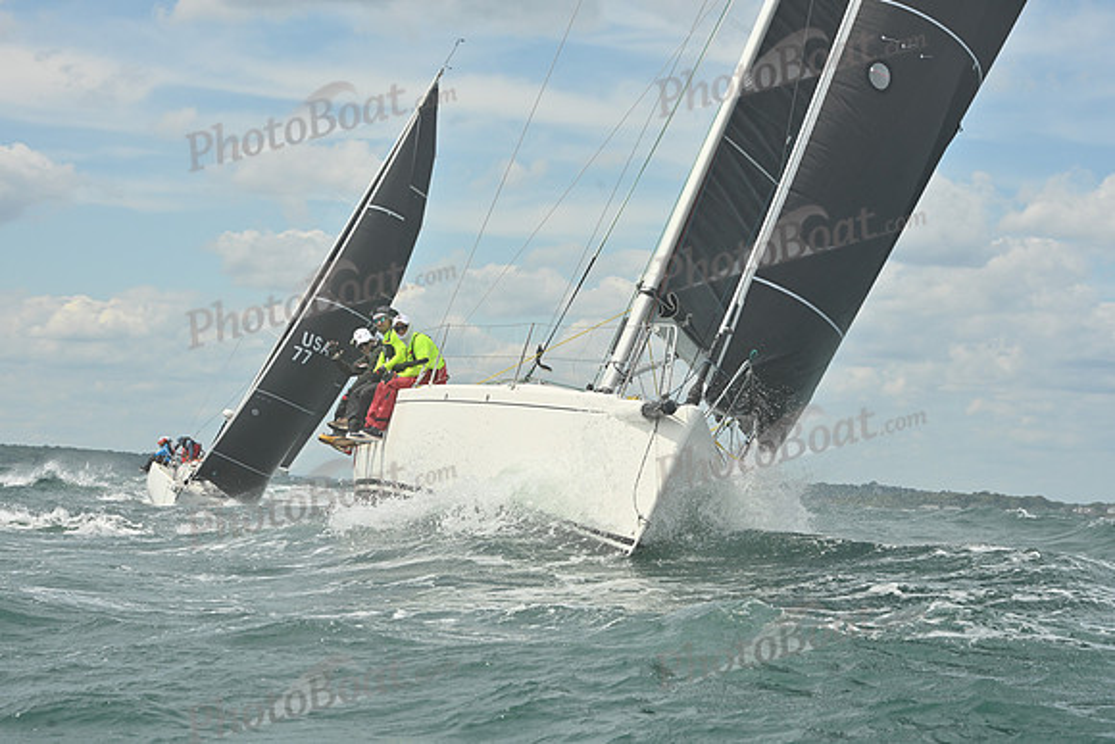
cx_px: 558
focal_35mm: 100
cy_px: 372
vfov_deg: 13.7
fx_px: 3098
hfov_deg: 20.4
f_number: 11
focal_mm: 100
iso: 320
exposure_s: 1/1250
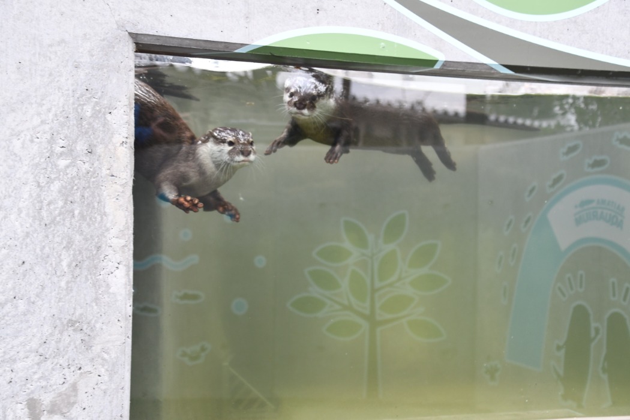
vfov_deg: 26.0
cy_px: 210
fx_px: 910
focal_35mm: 52
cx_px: 315
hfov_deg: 38.2
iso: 640
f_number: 4.2
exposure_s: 1/250
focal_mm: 35
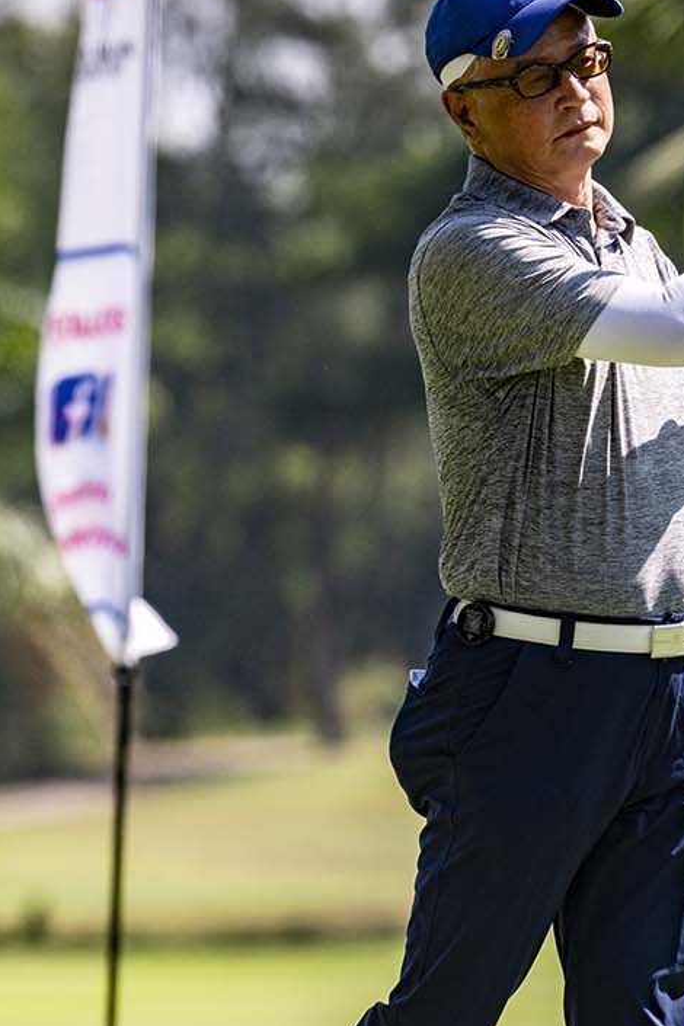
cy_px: 521
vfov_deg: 2.5
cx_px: 508
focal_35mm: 817
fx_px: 23283
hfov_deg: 1.7
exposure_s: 1/1600
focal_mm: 400
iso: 640
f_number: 8
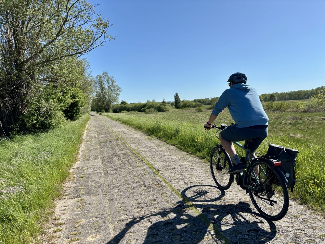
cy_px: 122
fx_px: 244
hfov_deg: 67.3
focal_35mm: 26
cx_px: 162
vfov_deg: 53.1
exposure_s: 1/4082
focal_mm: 5.96
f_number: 1.6
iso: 50
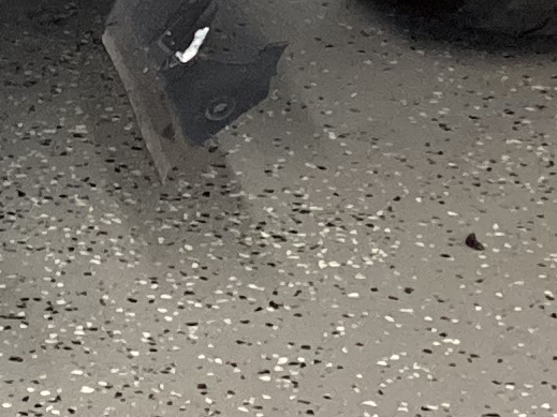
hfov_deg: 9.6
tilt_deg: -18.4
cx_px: -503
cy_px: -236
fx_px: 3137
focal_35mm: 195
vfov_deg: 7.5
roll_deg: +0.8
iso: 320
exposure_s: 1/50
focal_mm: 3.3
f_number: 2.4
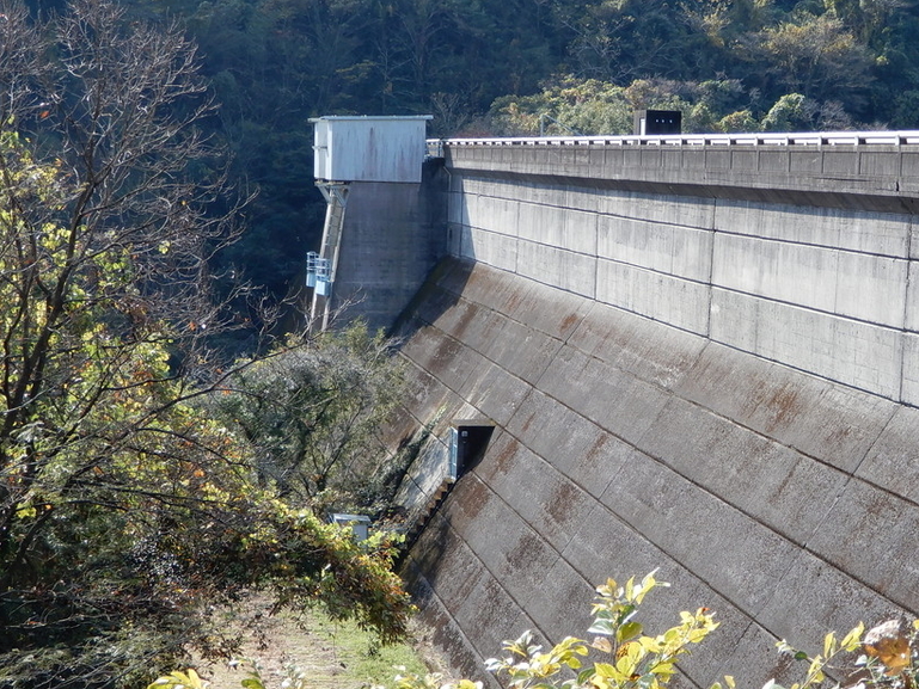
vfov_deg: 18.9
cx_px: 657
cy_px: 392
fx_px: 2071
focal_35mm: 78
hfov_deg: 24.8
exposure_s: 1/250
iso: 80
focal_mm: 8.9
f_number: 4
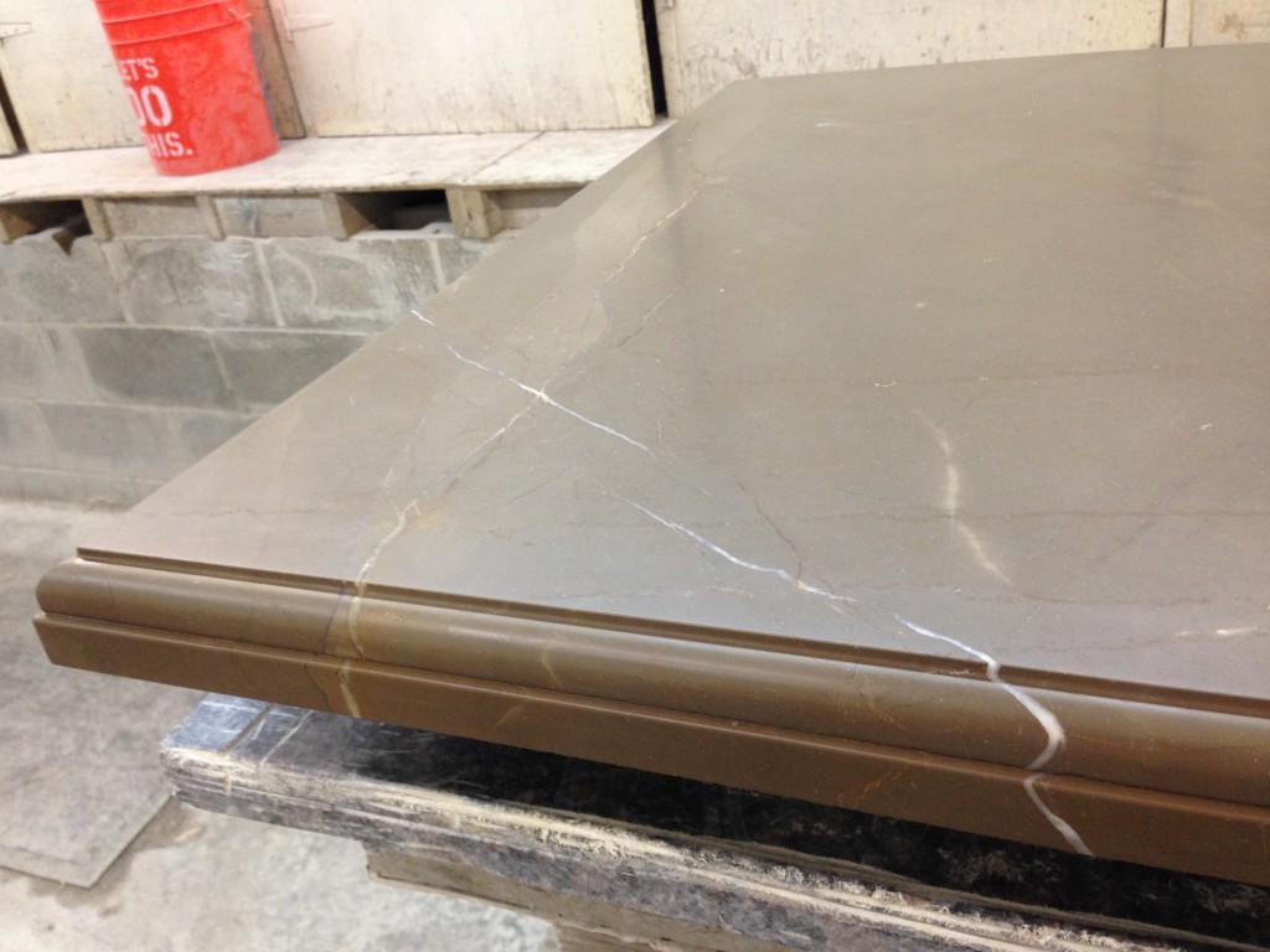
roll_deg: +9.1
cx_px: 635
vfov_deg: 42.9
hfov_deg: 55.4
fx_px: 1211
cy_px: 476
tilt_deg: -27.1
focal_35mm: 33
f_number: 2.4
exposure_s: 1/20
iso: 125
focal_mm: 4.12
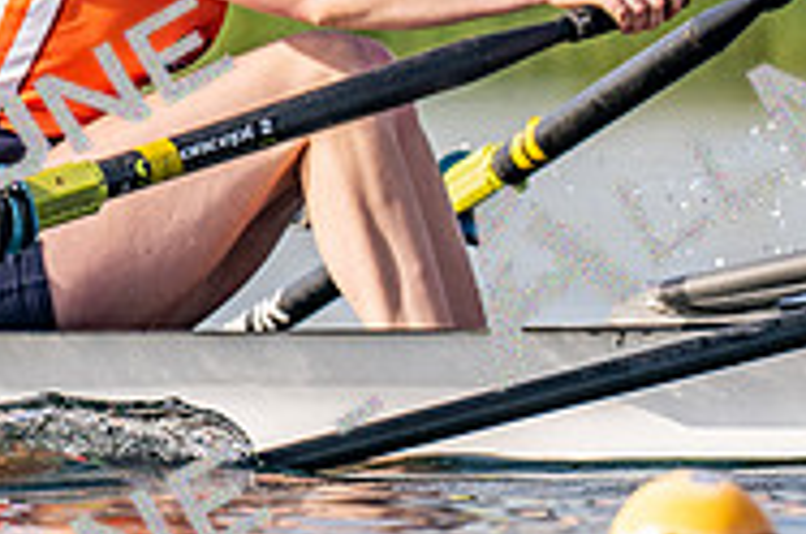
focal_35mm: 2797
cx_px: 103
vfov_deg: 0.5
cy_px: -17
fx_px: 62514
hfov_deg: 0.7
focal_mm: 600
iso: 220
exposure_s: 1/2500
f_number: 5
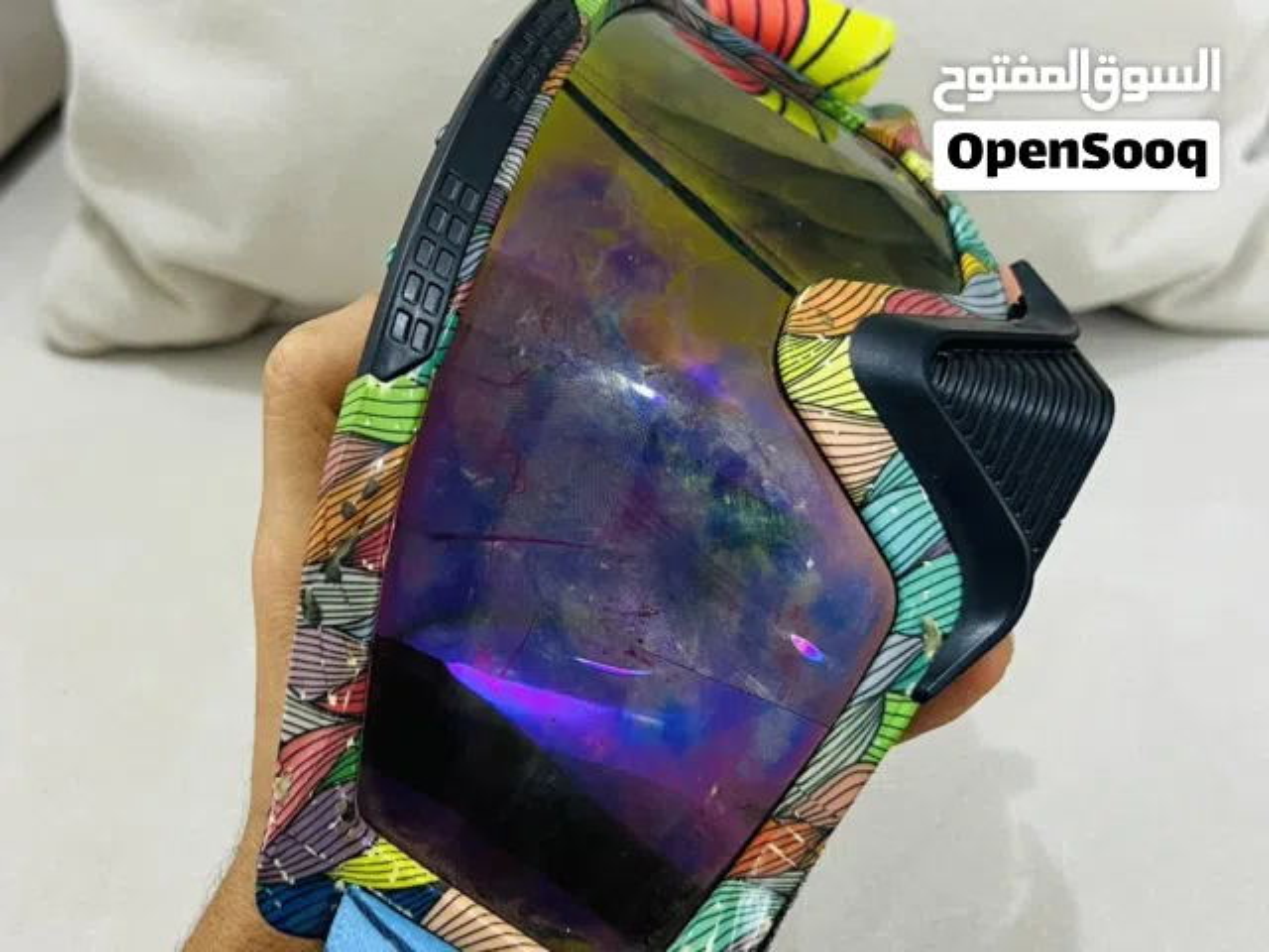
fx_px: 953
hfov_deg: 67.3
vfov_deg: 53.1
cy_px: 476
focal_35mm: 26
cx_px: 634
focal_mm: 5.7
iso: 80
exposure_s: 1/50
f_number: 1.5
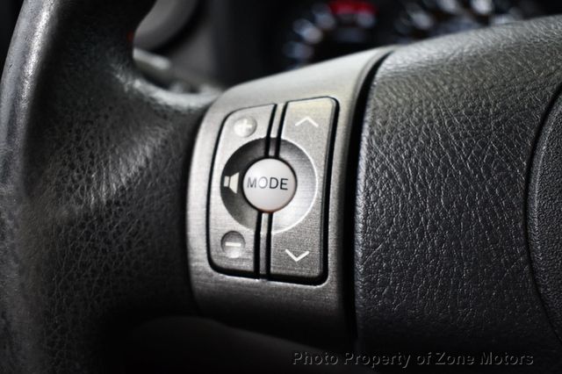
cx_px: 281
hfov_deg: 49.6
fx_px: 608
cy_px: 187
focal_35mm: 39
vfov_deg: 34.2
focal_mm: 26
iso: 3200
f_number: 4
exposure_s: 1/100
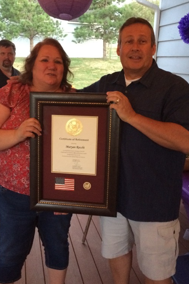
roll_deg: -0.3
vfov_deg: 47.4
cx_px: 70
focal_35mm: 41
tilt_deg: -15.1
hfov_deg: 32.5
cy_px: 143
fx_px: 323
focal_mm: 4.15
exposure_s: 1/20
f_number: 2.2
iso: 250
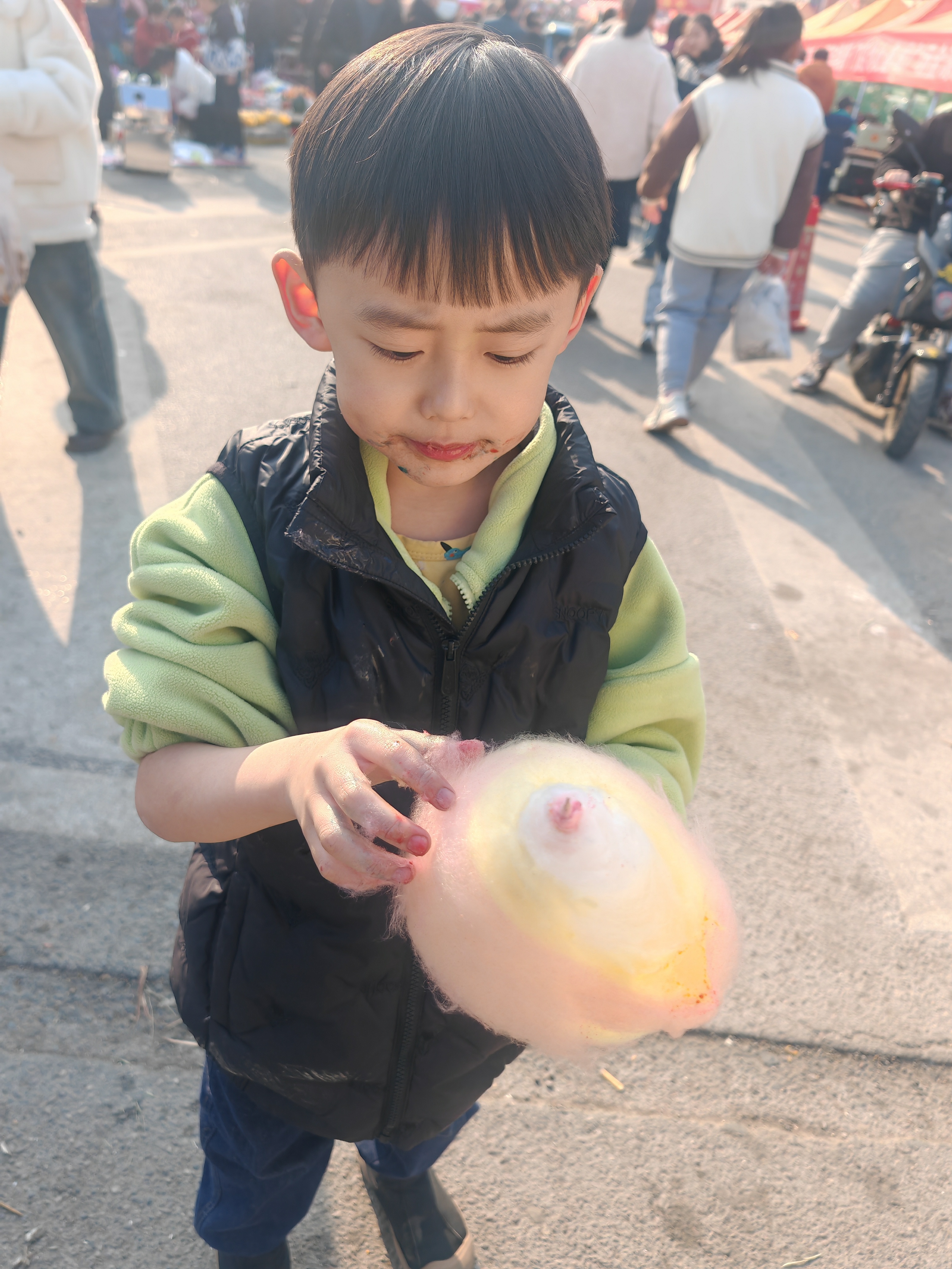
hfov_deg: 51.4
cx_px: 476
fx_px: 990
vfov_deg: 65.3
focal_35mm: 27
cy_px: 634
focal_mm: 7.62
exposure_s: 1/835
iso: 50
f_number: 1.6
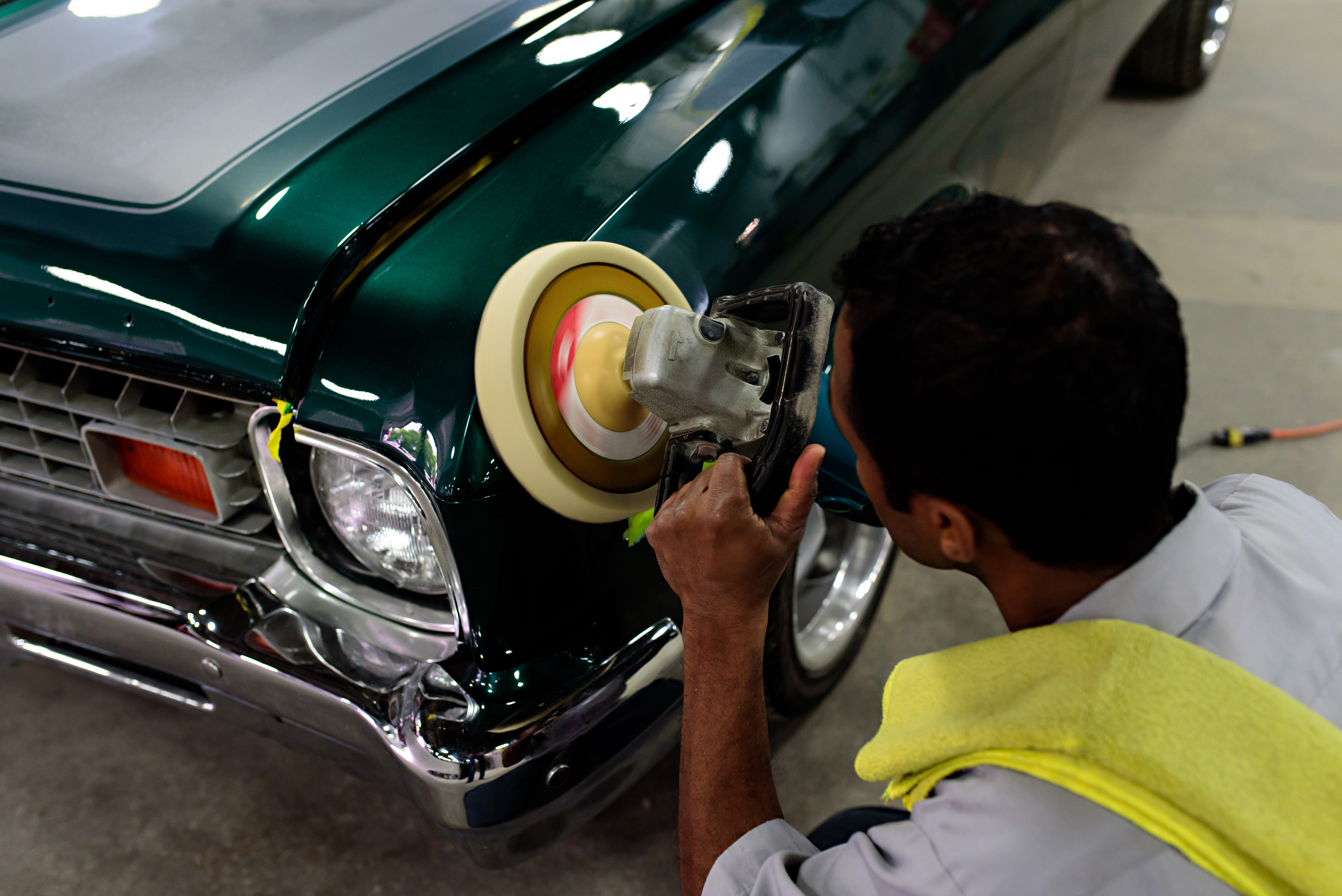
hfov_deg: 54.4
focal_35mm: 35
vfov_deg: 37.9
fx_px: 1305
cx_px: 671
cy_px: 448
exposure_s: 1/320
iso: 1600
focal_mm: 35
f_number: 3.5
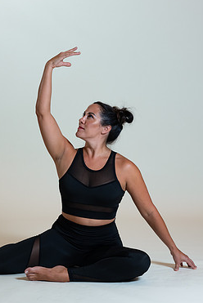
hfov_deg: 13.3
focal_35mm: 103
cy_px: 140
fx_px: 870
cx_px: 94
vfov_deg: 19.8
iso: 320
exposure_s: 1/125
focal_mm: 85
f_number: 4
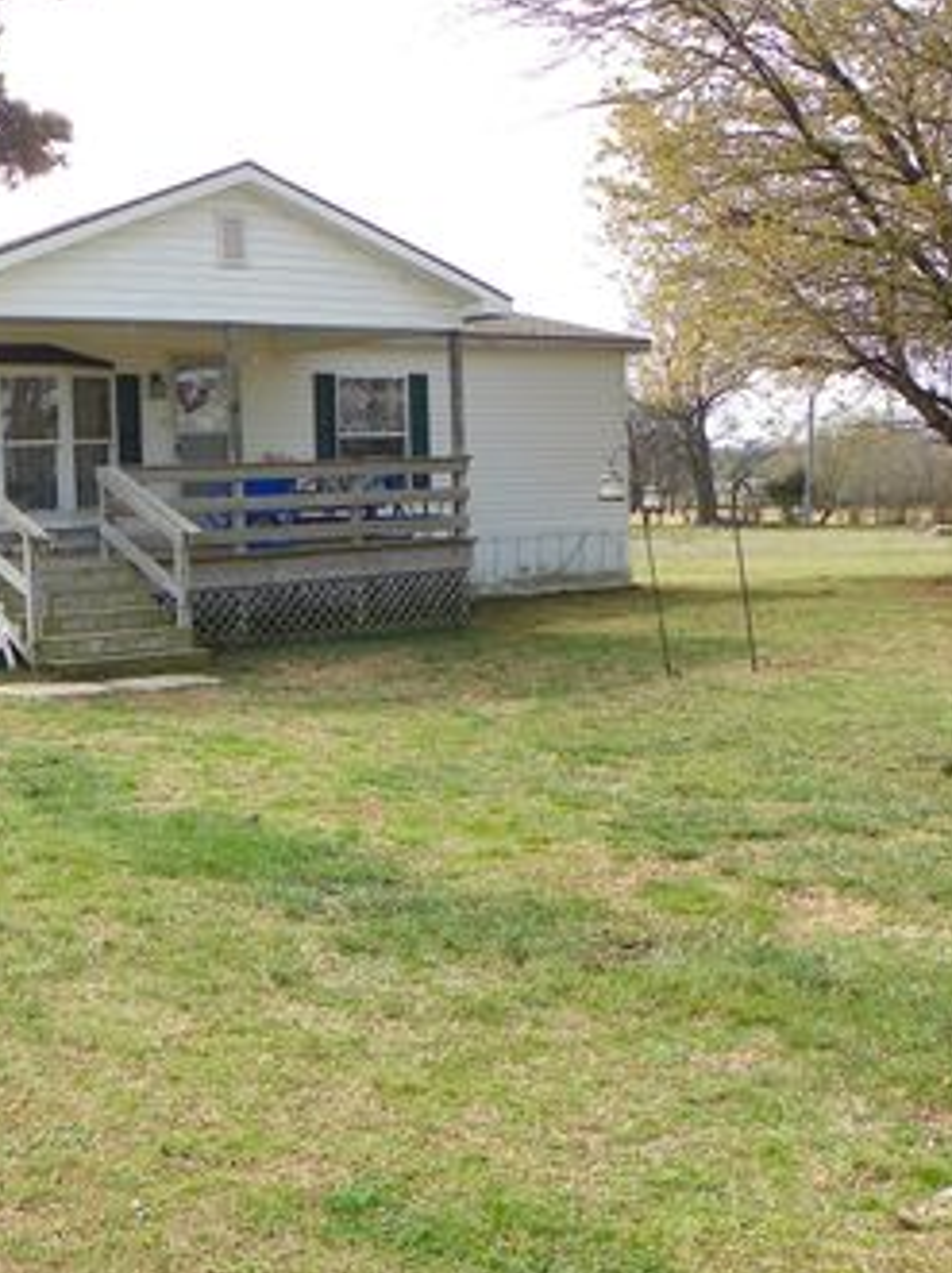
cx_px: 50
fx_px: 1616
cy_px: 611
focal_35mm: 44
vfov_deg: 43.0
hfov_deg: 30.9
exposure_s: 1/200
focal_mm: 5.2
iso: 64
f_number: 4
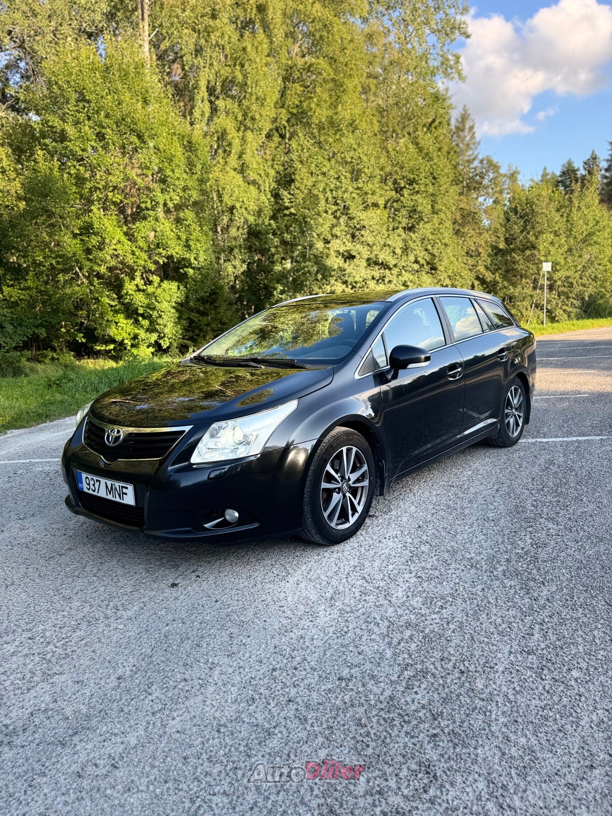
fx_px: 566
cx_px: 306
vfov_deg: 71.6
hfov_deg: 56.8
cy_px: 408
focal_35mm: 24
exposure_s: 1/407
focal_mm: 6.76
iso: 80
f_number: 1.78
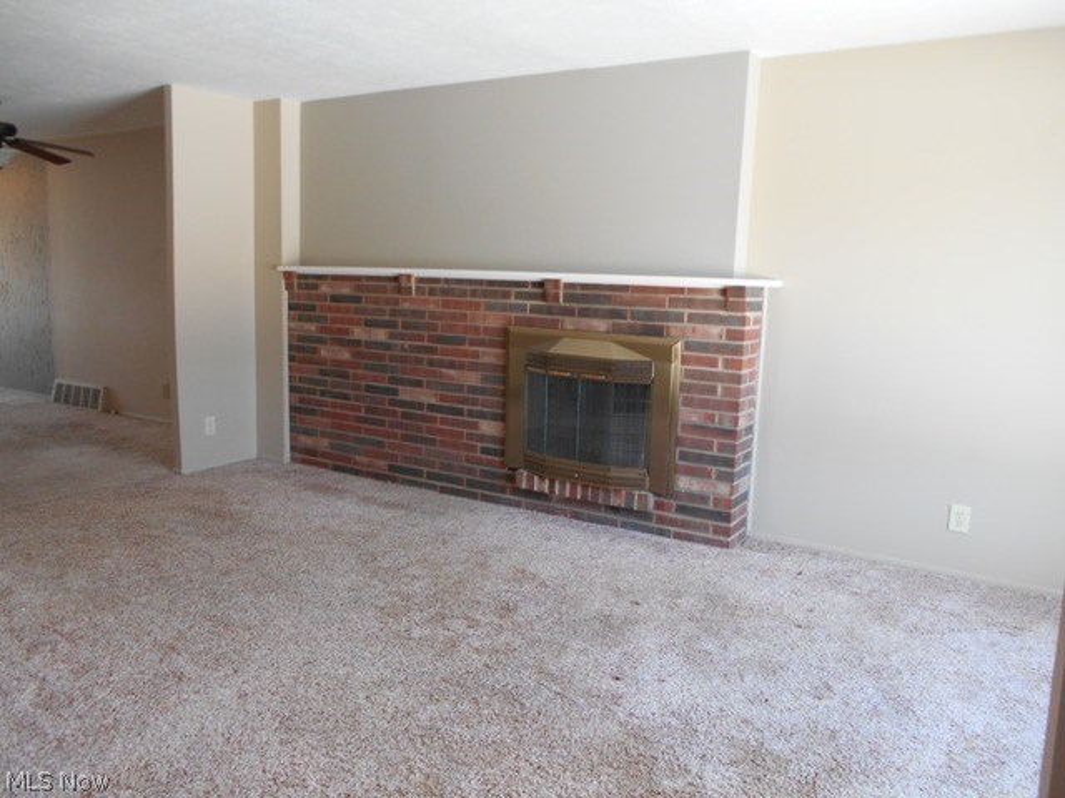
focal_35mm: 26
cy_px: 399
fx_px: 800
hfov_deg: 67.3
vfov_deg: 53.1
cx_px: 532
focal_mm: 4.6
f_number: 3.2
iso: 100
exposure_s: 1/30
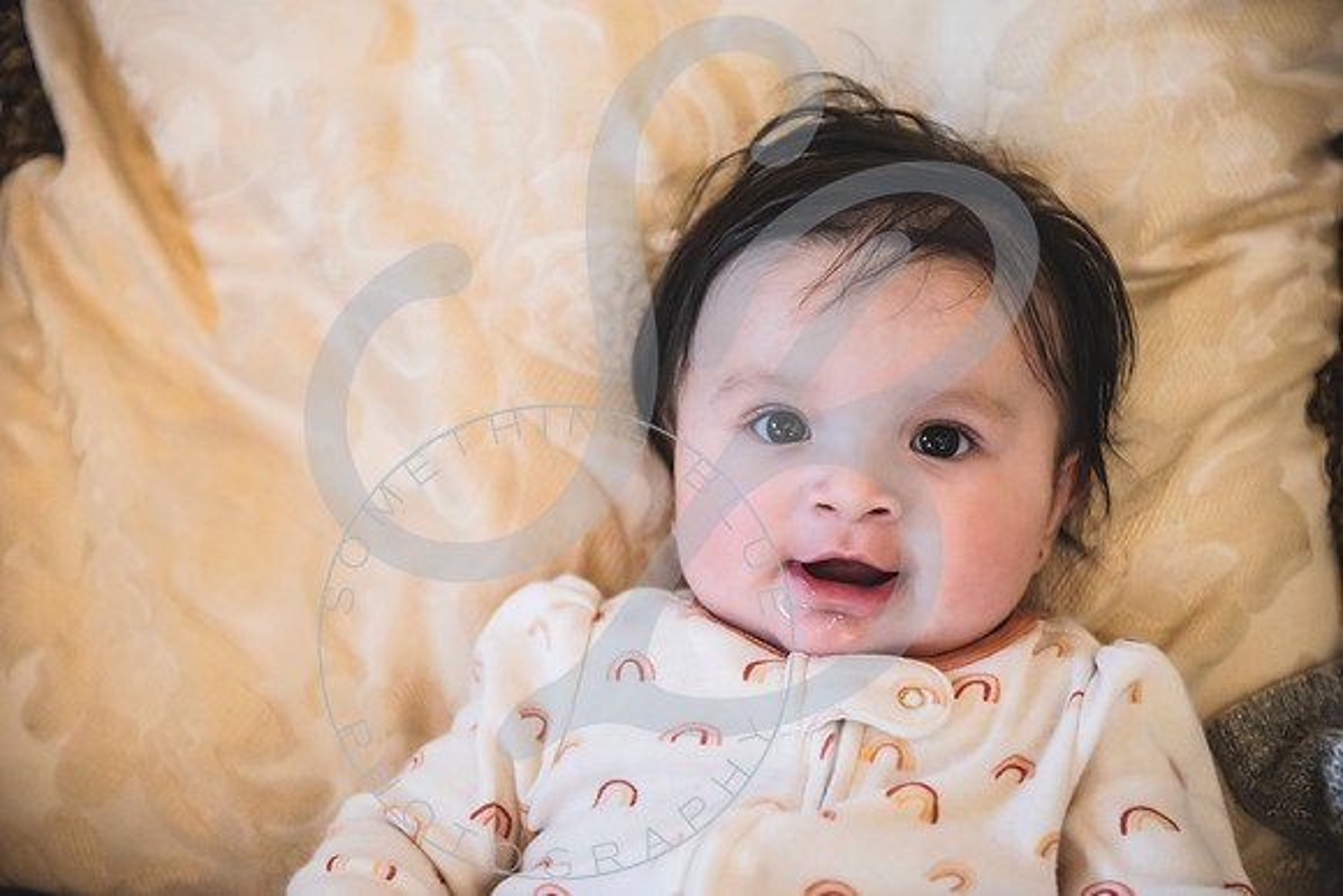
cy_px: 448
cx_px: 672
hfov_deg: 28.8
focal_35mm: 70
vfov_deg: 19.5
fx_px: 2612
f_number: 2.8
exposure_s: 1/125
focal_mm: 70
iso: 1600
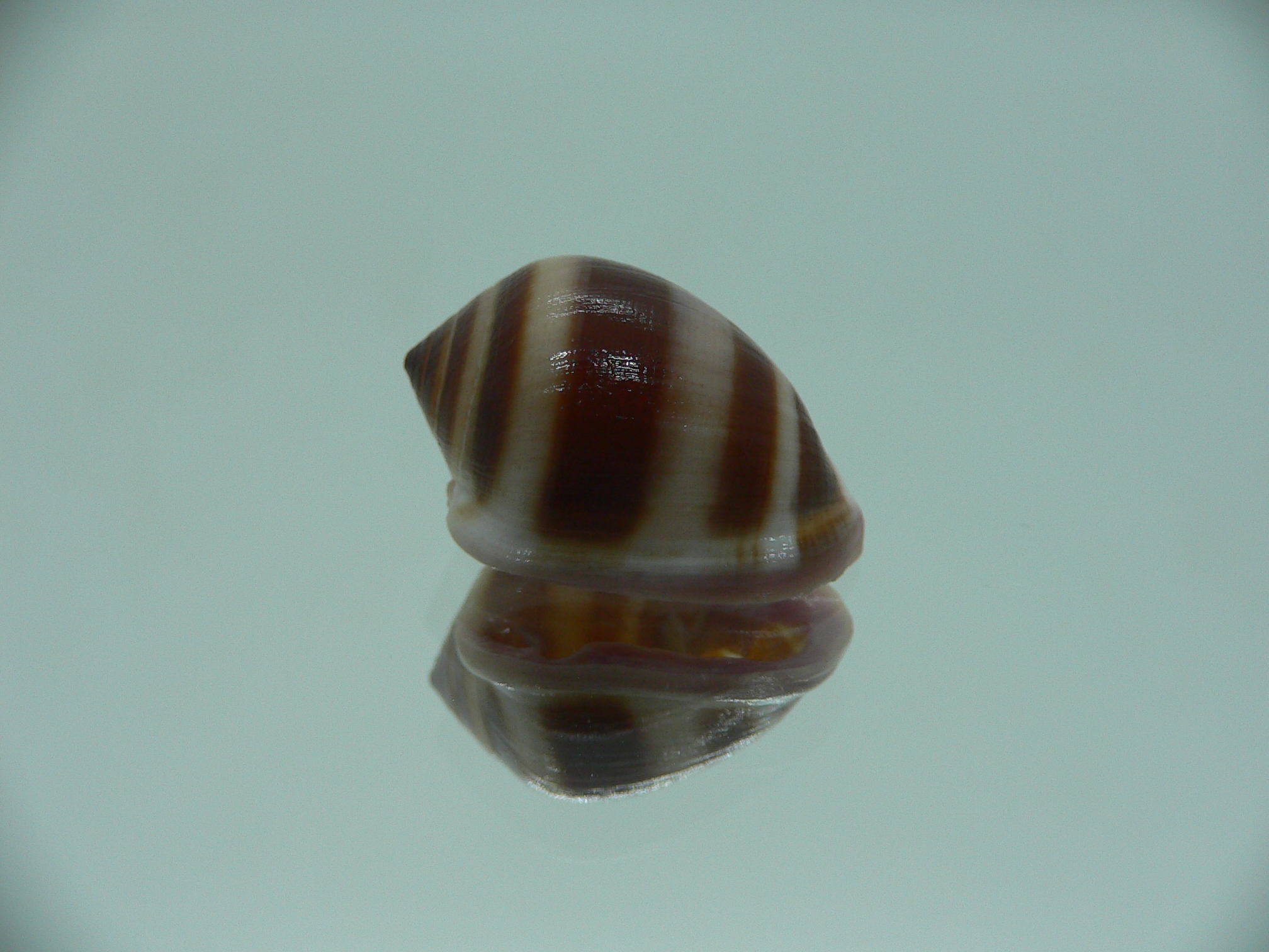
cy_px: 476
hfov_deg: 52.6
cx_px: 634
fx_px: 1283
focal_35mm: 35
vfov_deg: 40.7
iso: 80
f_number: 2.8
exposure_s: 1/60
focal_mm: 4.6
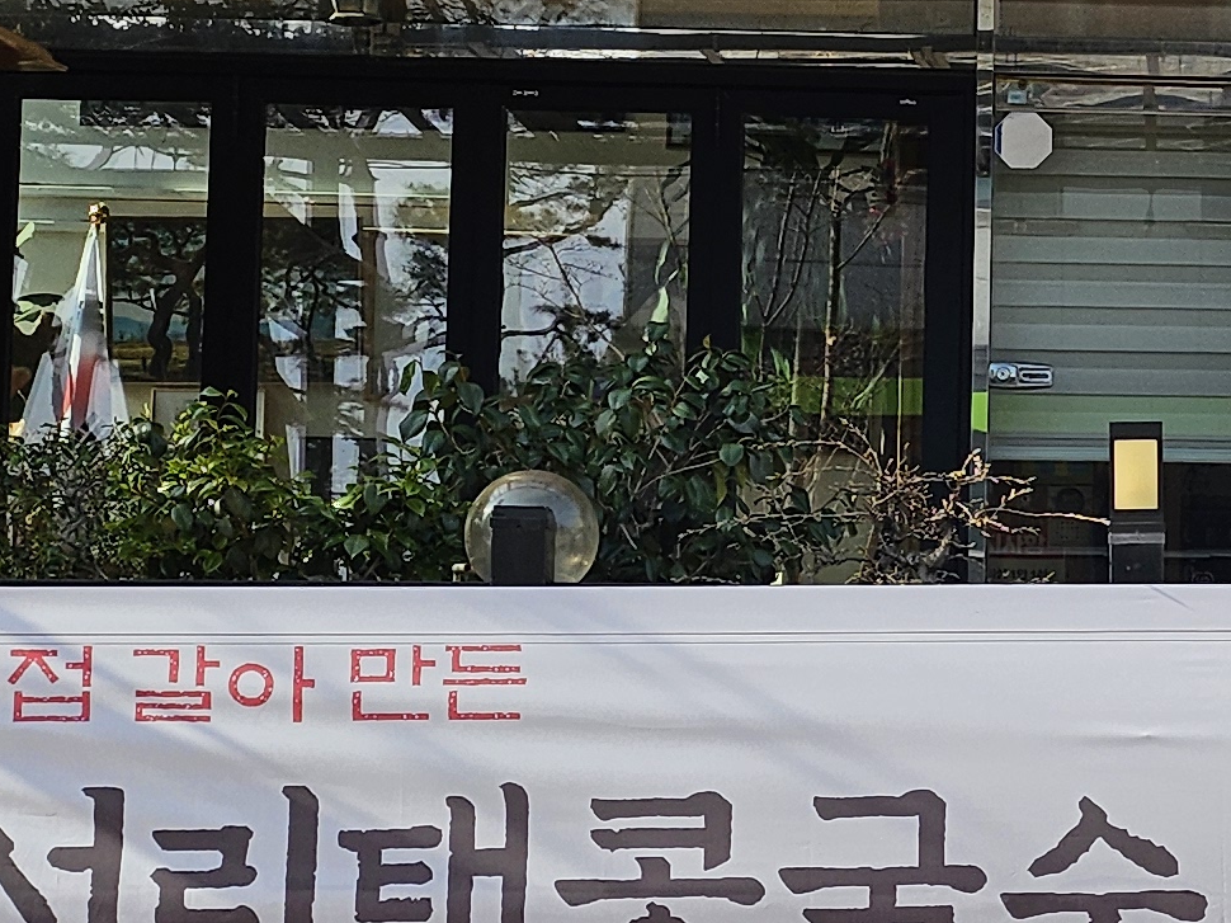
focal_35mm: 99
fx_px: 3520
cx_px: 1374
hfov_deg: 19.0
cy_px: 512
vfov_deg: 14.9
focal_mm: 5
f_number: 1.8
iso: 50
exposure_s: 1/1894
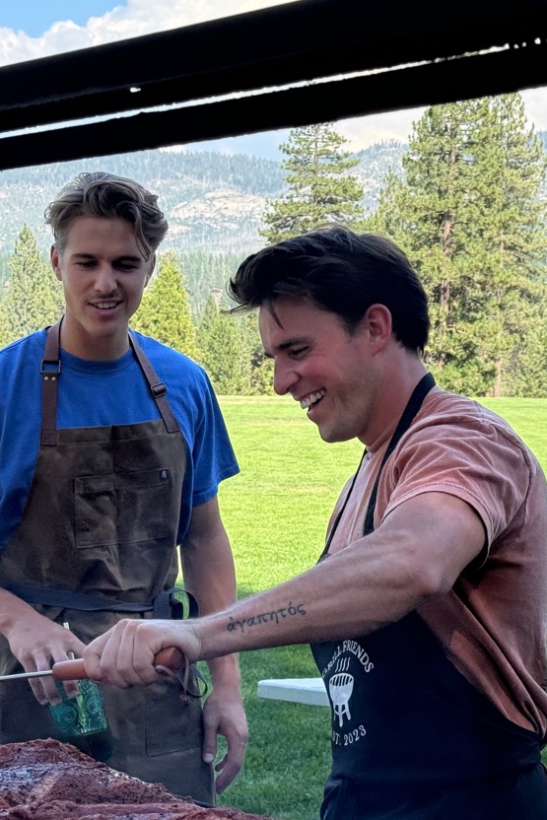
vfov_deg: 24.2
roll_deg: -0.2
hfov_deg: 16.3
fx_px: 1914
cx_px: 313
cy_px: 430
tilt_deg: -1.9
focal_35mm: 84
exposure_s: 1/1133
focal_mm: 6.76
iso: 64
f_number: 1.78
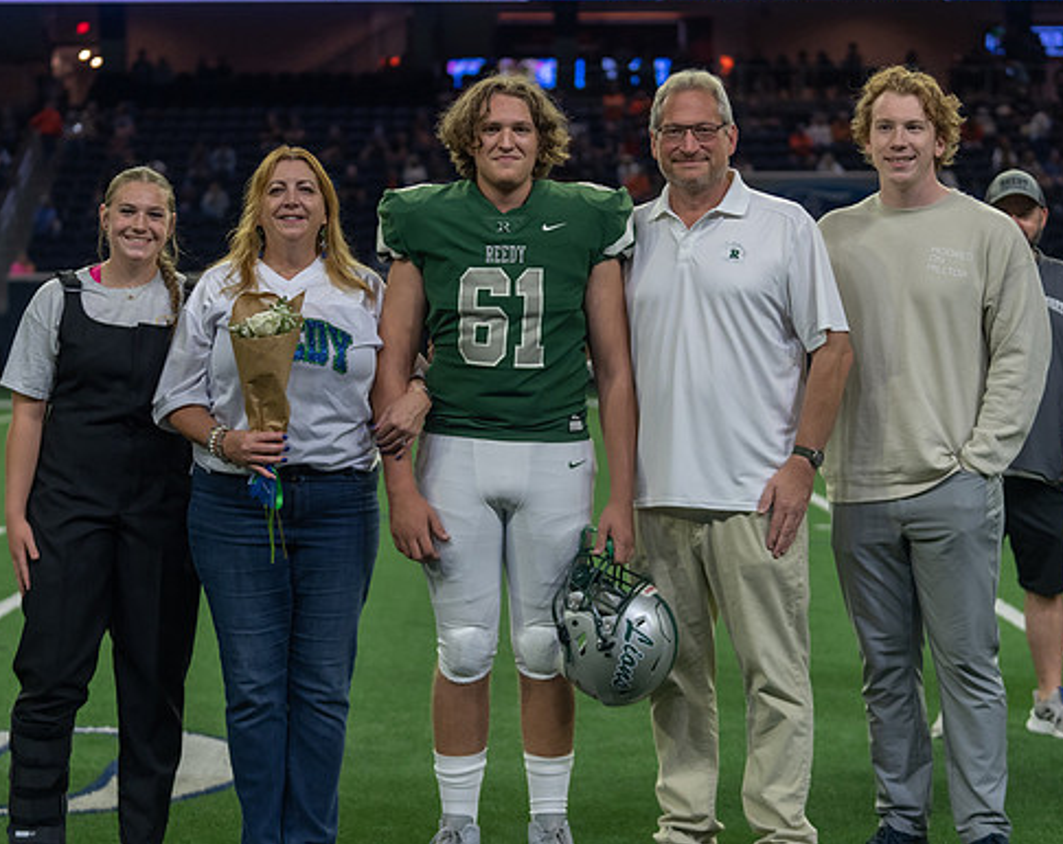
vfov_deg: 15.5
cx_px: 507
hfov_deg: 19.4
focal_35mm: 99
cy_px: 422
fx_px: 3105
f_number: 2.8
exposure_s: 1/320
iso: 1000
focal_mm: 70
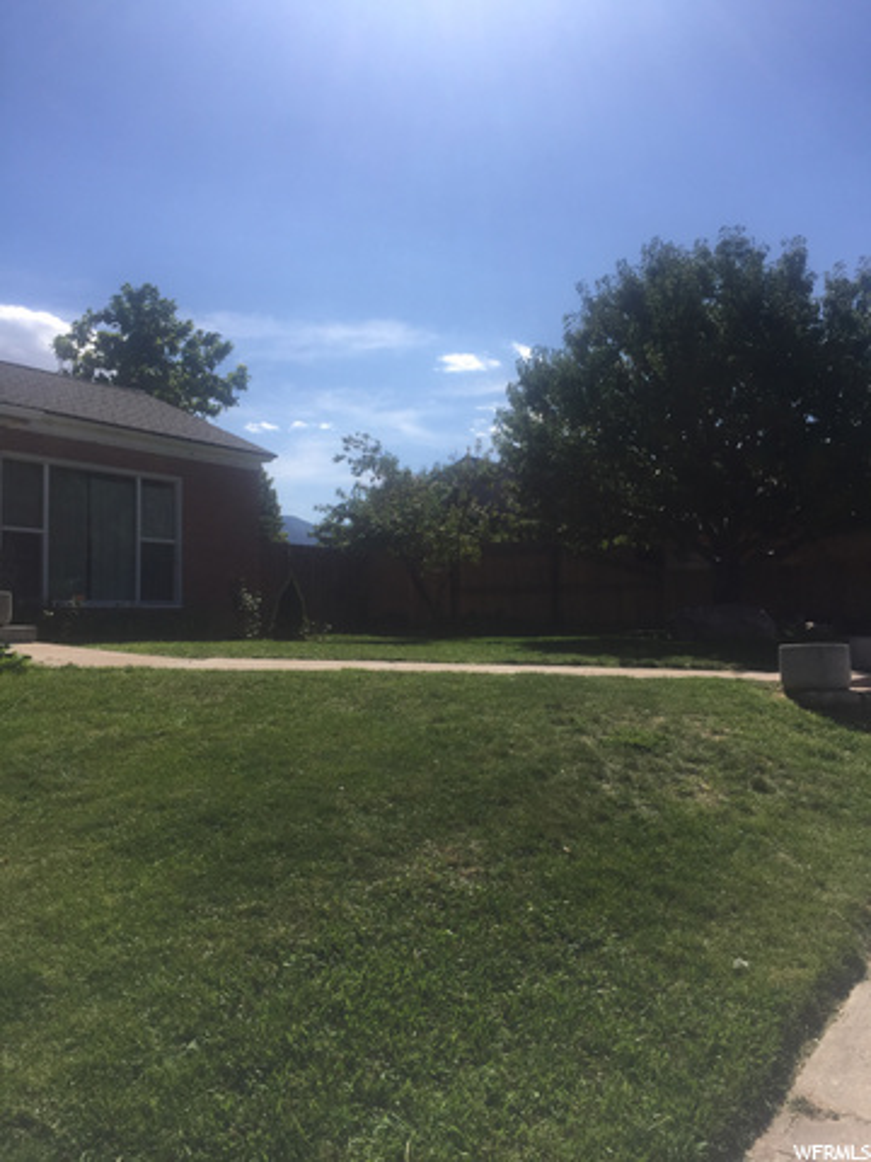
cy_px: 581
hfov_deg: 48.2
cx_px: 436
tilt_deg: +3.7
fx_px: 973
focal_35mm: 29
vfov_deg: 61.7
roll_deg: -0.6
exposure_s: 1/2639
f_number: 2.2
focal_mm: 4.15
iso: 32
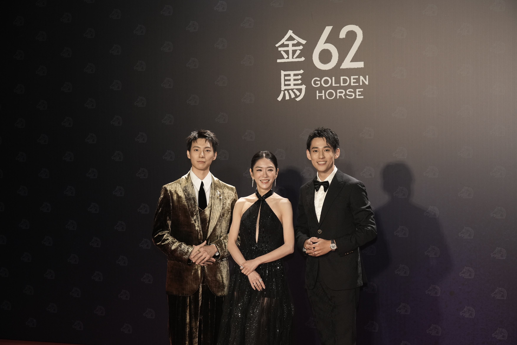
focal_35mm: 59
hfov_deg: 33.9
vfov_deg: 23.0
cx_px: 258
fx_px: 847
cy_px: 172
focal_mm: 59
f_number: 4.5
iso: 1600
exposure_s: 1/200
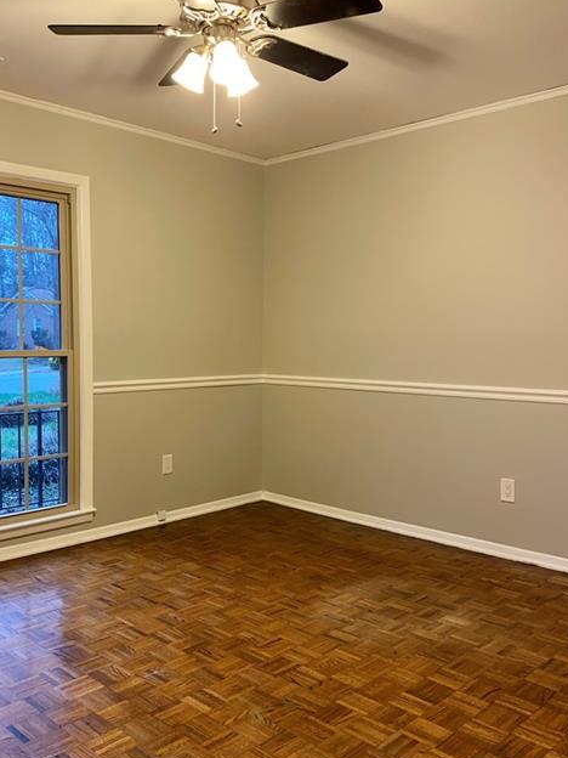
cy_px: 395
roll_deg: -0.7
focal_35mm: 32
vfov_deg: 56.8
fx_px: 700
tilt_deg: -3.5
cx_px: 243
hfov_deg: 44.0
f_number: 1.8
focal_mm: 4.25
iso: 32
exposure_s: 1/24
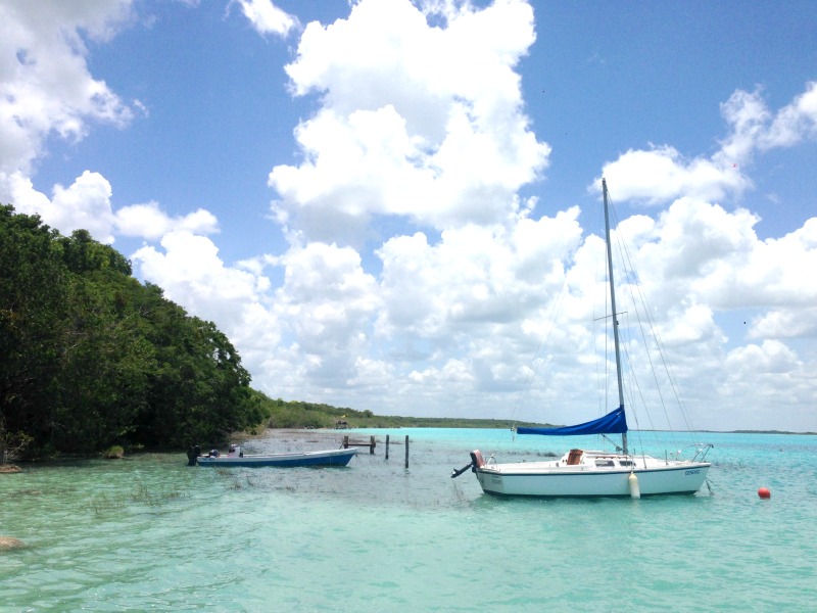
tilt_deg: +7.3
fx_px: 779
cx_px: 408
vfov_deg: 42.9
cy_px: 306
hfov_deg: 55.4
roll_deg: -0.7
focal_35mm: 33
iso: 50
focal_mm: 4.12
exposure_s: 1/4184
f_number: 2.4
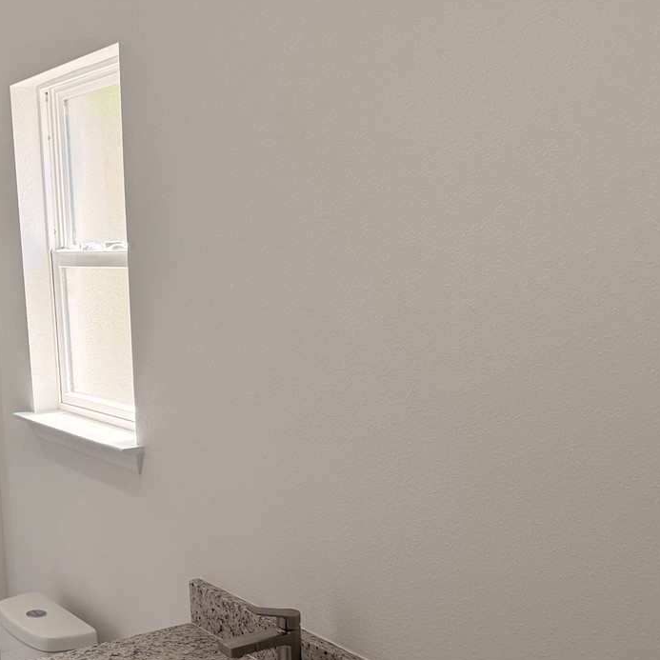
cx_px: 25
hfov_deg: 32.3
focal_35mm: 49
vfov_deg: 34.1
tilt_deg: -13.2
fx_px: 1057
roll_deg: +4.2
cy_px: 474
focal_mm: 6.76
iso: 100
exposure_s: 1/559
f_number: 1.78
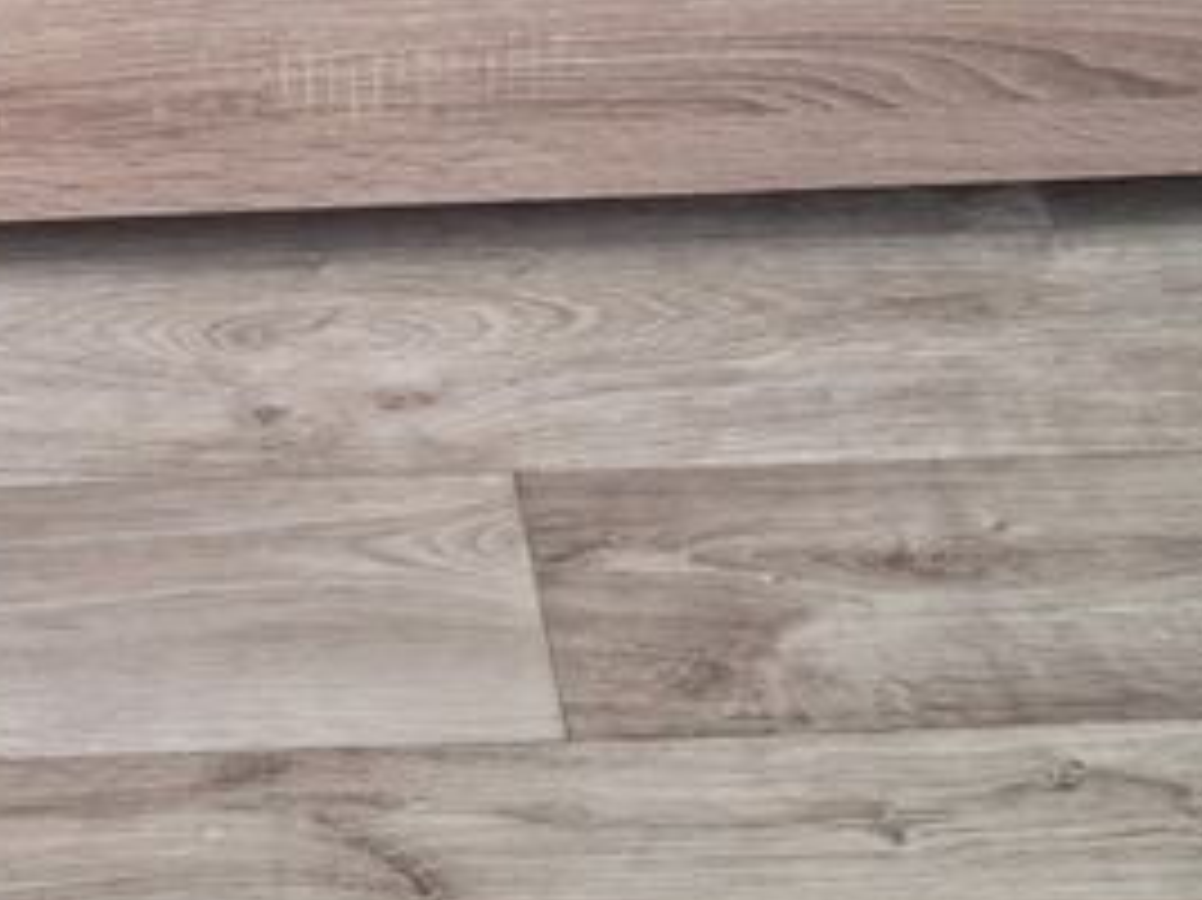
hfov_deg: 18.8
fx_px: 3506
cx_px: -45
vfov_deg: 14.2
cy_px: -153
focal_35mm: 101
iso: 64
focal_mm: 4
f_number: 1.8
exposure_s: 1/100
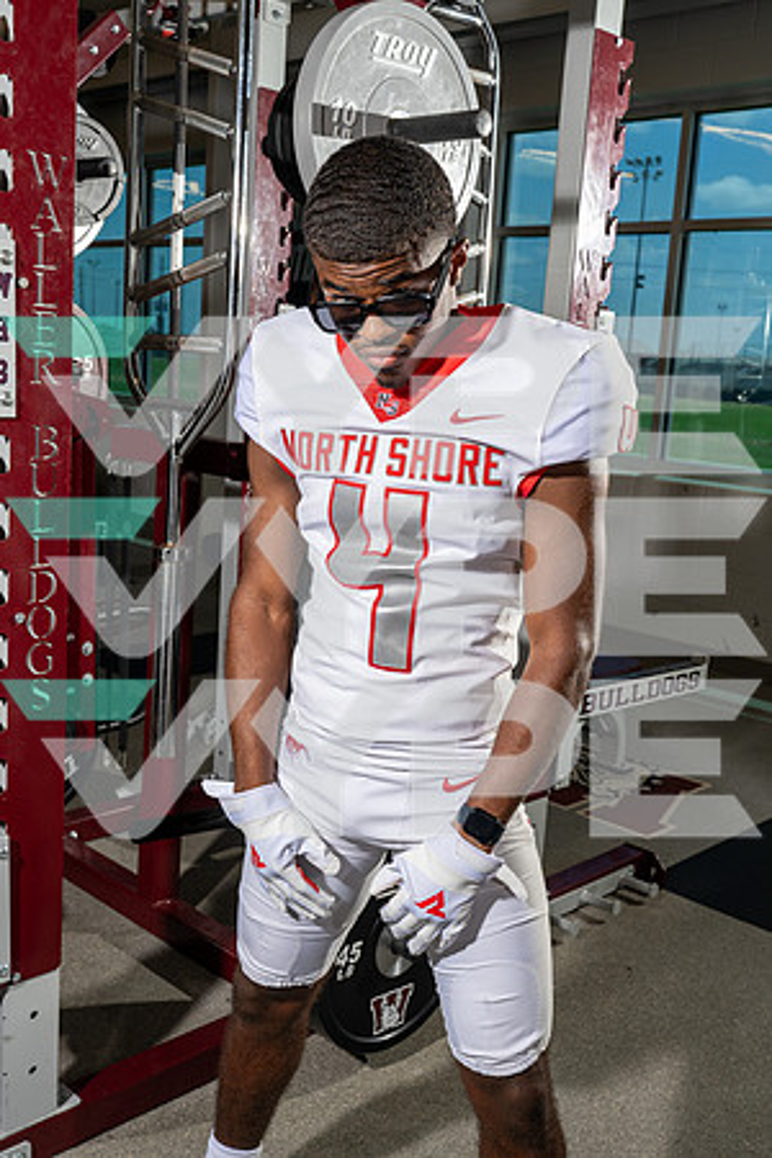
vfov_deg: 51.9
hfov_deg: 35.9
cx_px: 386
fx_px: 1190
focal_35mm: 37
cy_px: 579
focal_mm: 37
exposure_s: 1/250
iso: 320
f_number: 8
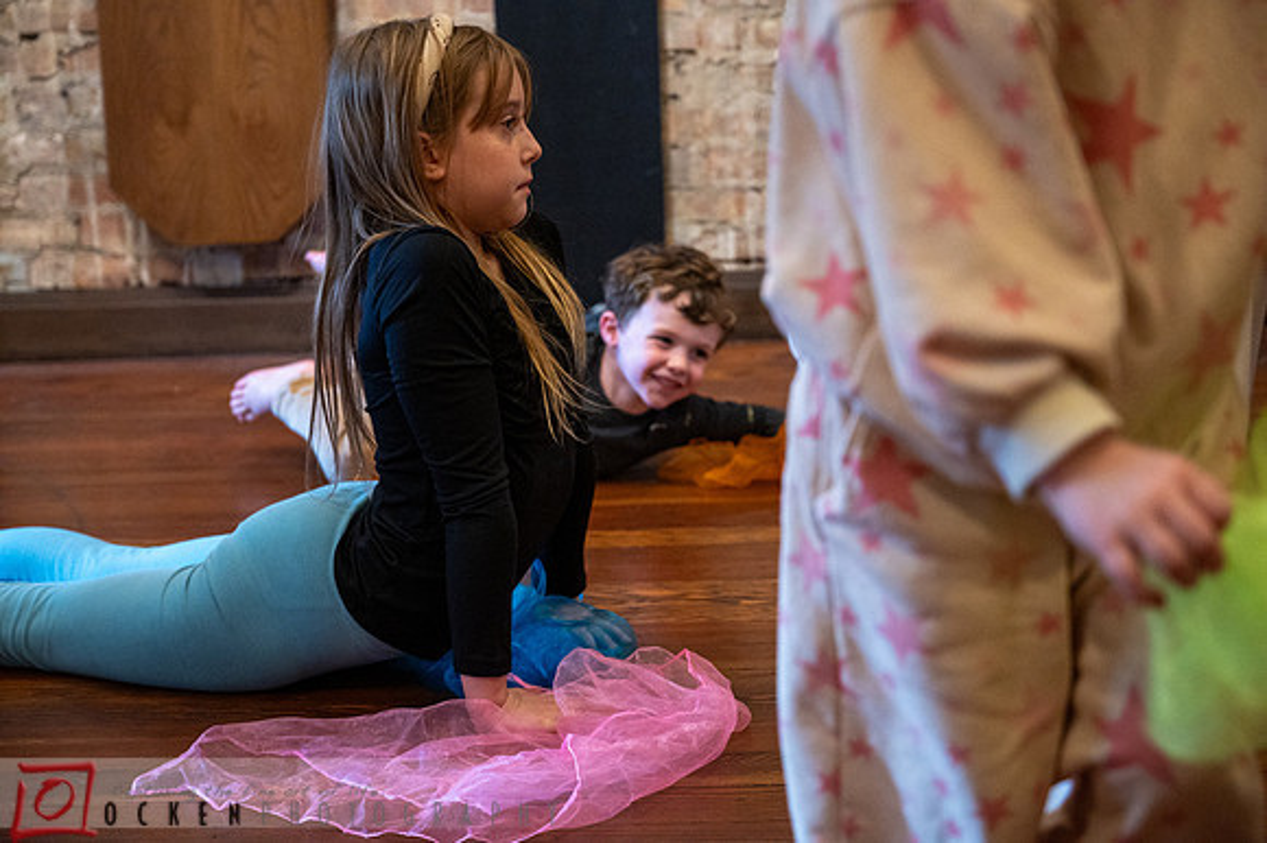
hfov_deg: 34.0
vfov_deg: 23.0
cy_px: 422
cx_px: 634
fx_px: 2075
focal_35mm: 59
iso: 3200
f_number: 4
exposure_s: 1/160
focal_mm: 59
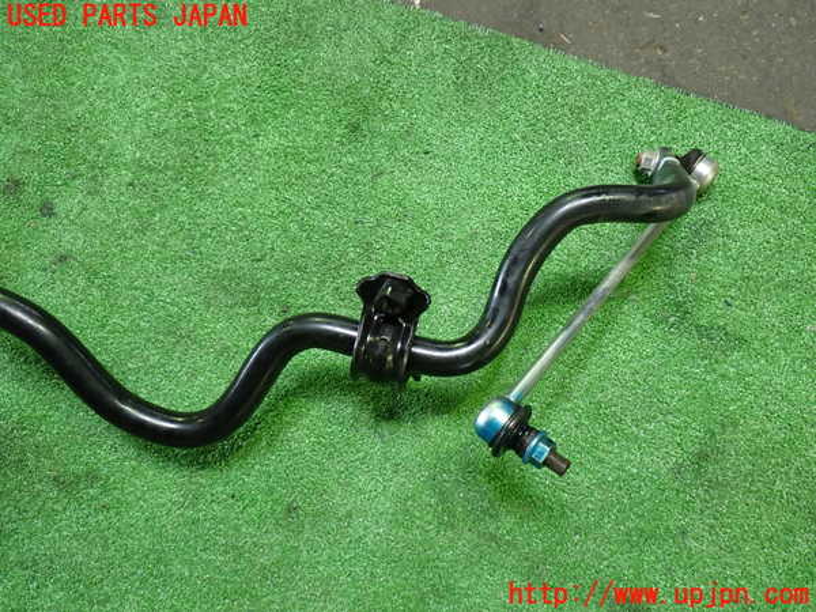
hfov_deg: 60.0
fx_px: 707
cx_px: 408
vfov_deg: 46.8
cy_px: 306
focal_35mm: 30
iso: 320
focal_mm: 5.4
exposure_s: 1/30
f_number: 2.3
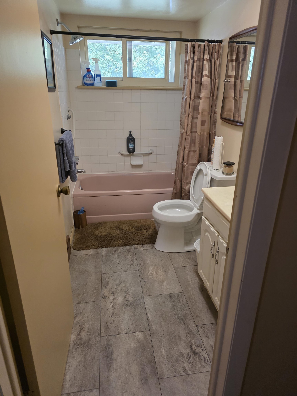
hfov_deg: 58.9
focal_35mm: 23
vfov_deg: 73.9
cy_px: 198
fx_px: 263
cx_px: 148
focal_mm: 6.3
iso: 640
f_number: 1.7
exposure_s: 1/120
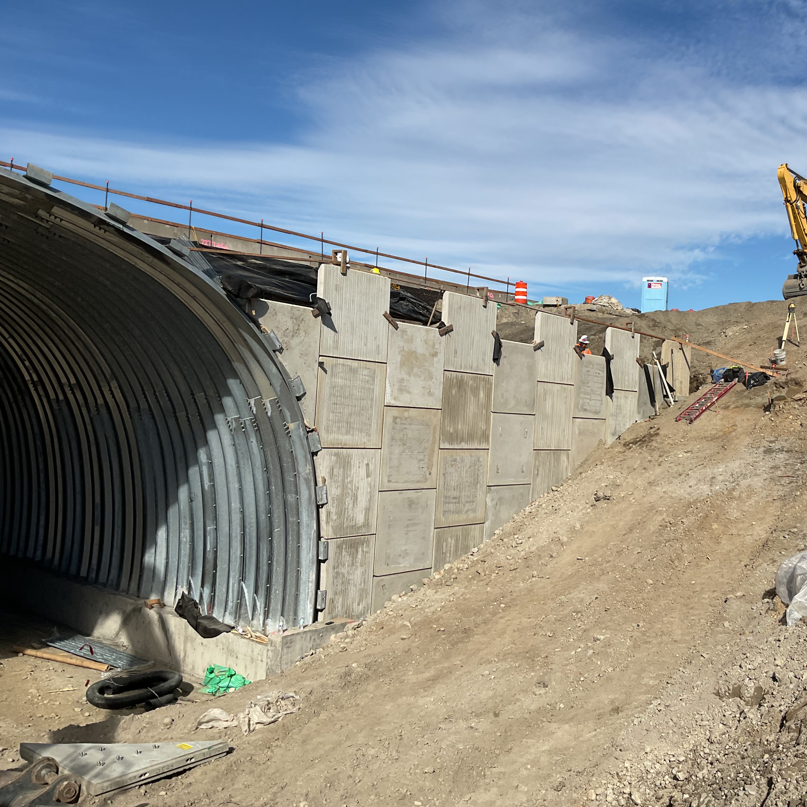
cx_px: 545
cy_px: 404
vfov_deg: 47.2
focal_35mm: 35
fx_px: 923
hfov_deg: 46.4
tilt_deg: -0.3
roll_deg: -2.9
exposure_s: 1/2959
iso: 16
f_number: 1.8
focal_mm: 3
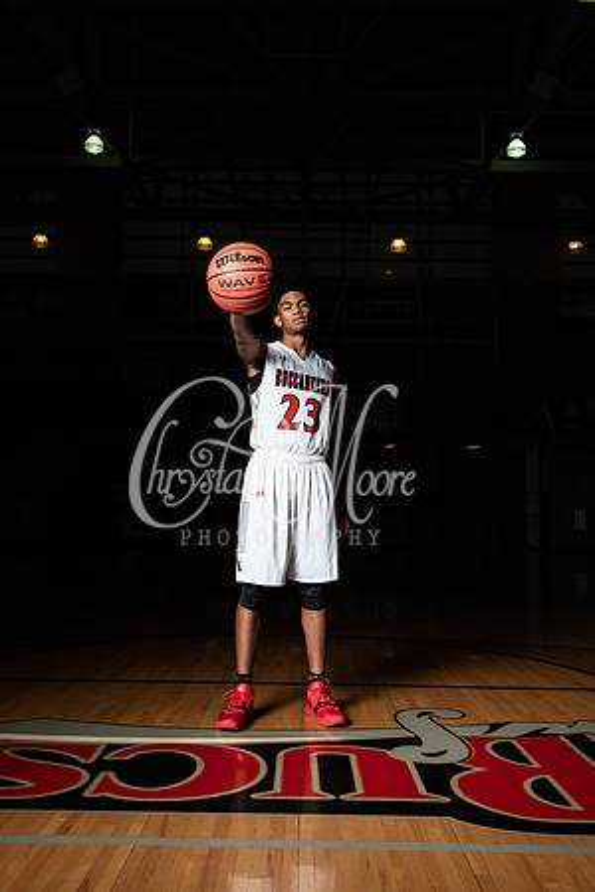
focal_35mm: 32
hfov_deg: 41.1
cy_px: 446
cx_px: 298
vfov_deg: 58.7
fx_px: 793
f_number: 14
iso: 320
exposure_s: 1/200
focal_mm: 32
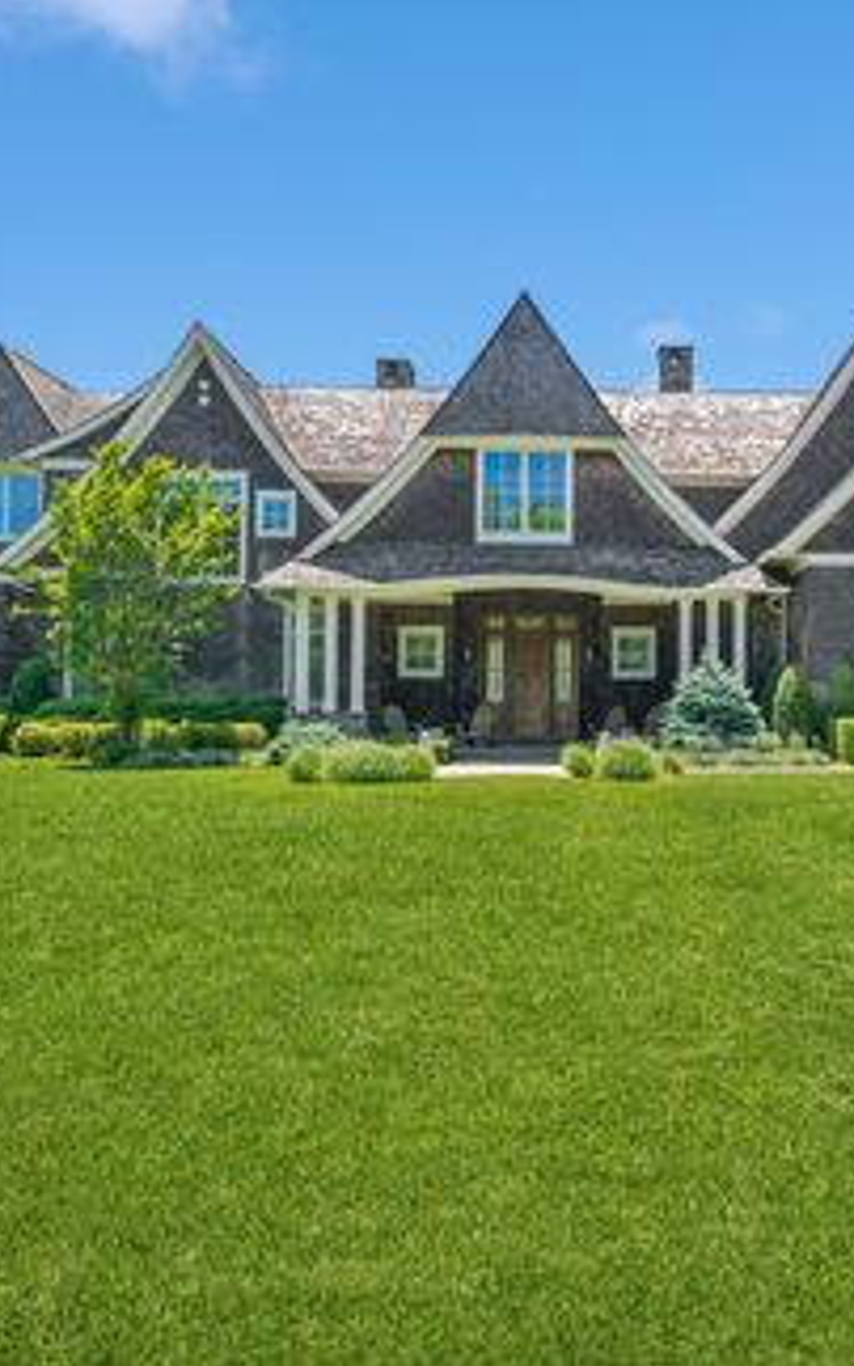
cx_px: 621
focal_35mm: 30
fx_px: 1117
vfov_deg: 62.9
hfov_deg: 40.9
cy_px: 666
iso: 250
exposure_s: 1/125
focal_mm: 19
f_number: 9
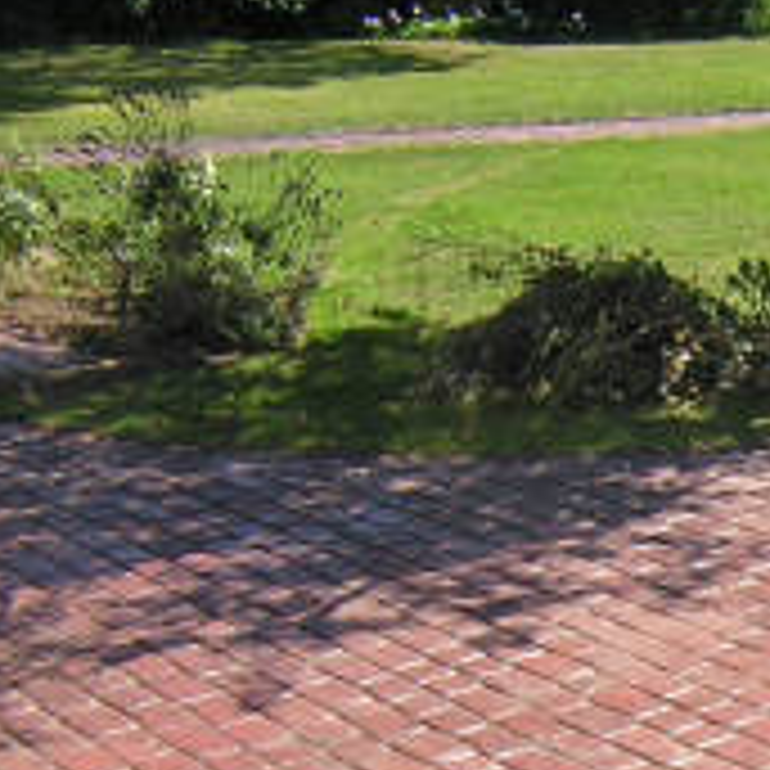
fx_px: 2391
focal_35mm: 95
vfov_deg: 17.9
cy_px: 765
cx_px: 955
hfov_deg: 17.4
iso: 100
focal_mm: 4.7
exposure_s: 1/194
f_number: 5.2
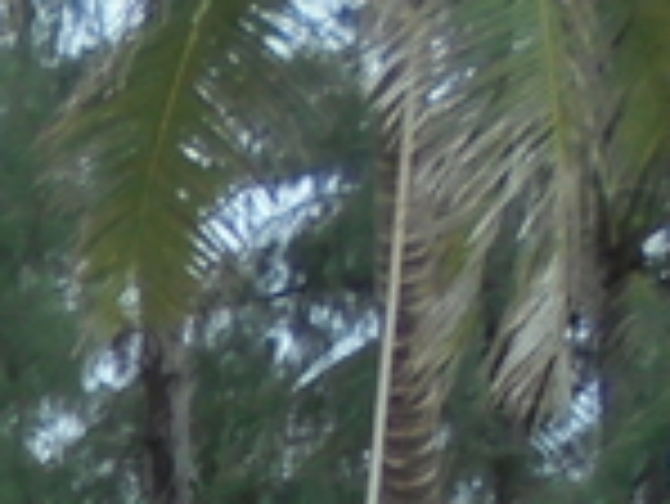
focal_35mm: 167
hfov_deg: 9.6
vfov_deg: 7.8
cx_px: -1232
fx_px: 3235
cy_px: 1462
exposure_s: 1/400
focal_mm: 4.6
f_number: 3.5
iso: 100
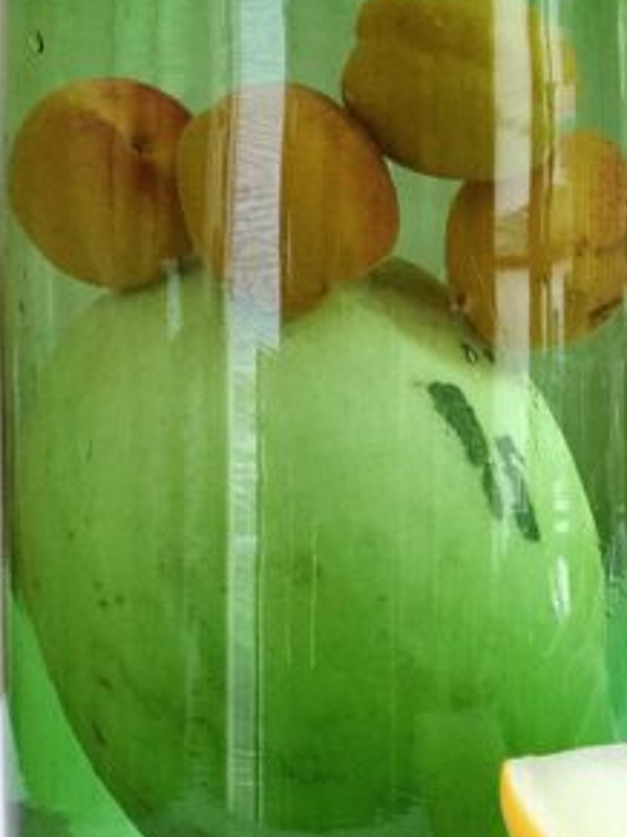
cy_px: 279
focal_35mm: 187
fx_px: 4519
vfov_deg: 10.6
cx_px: 334
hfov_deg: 7.9
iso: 1000
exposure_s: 1/80
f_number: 3.8
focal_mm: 34
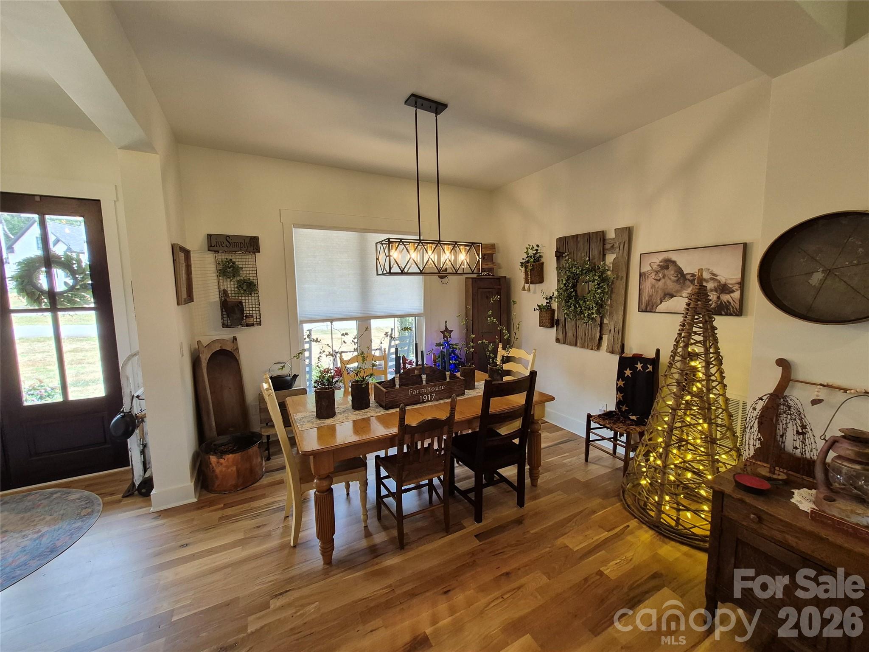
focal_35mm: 13
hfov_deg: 106.2
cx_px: 434
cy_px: 326
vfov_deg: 89.9
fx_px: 326
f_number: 2.2
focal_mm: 1.74
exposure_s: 1/60
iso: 125
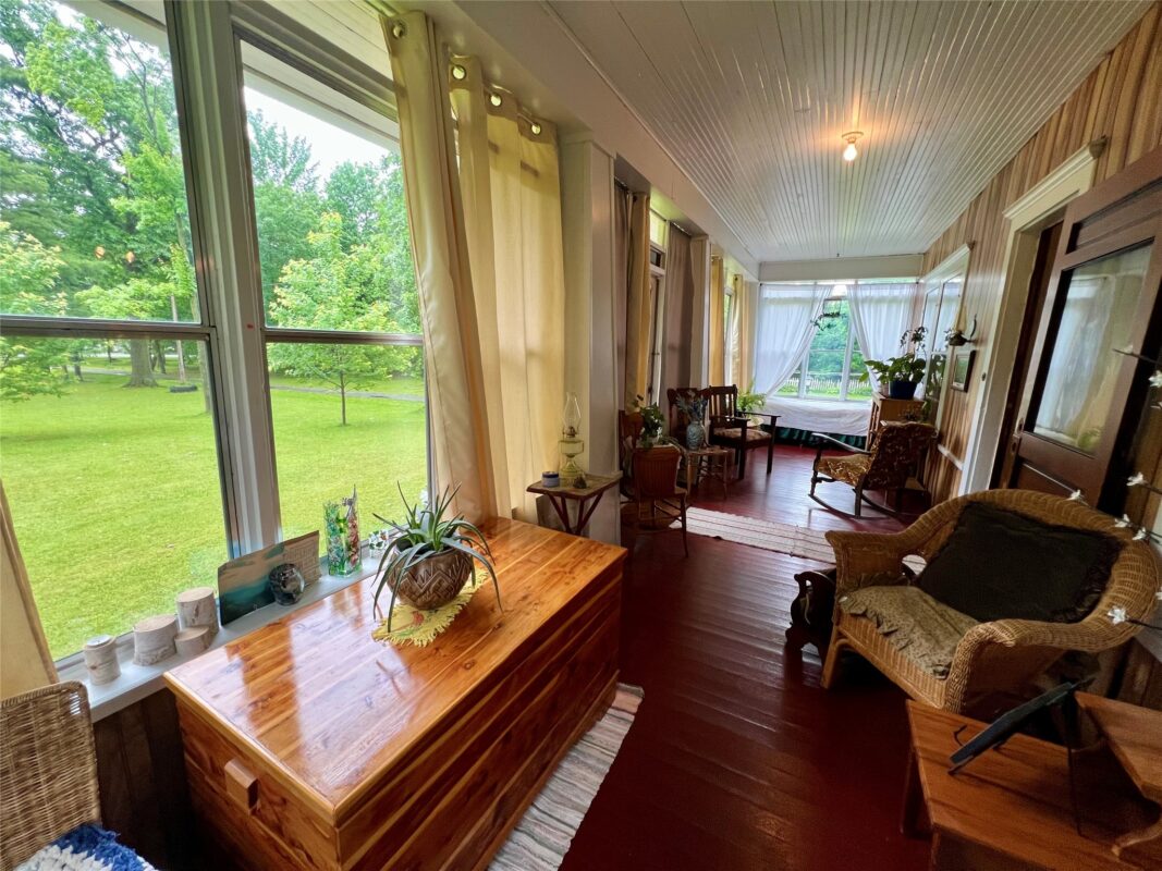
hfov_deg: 106.2
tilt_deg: -11.6
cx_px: 581
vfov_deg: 89.9
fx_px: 436
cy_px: 436
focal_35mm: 13
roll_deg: -1.9
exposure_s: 1/99
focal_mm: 1.57
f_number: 1.8
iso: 125
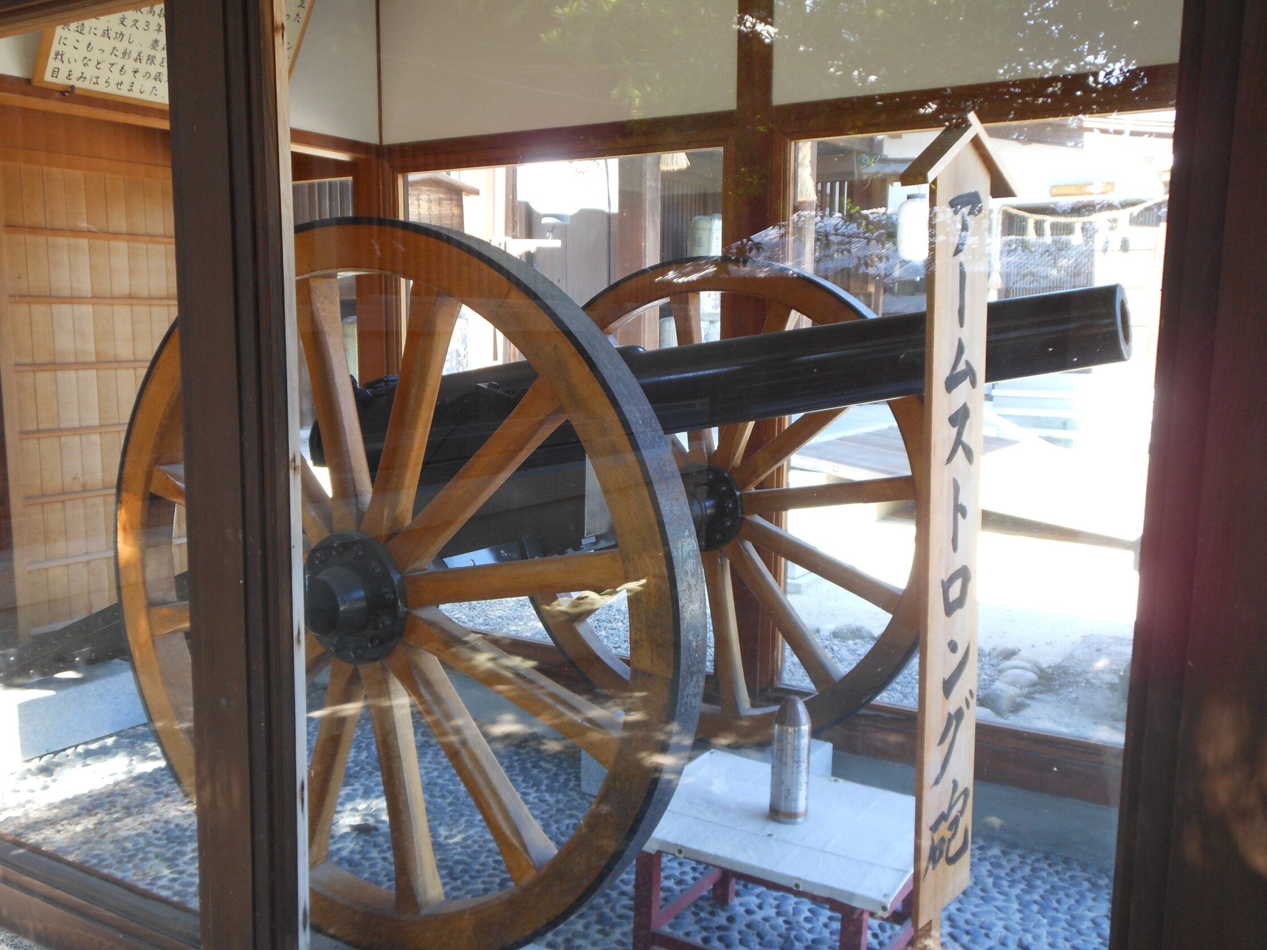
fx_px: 1208
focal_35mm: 33
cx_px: 573
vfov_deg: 42.9
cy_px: 460
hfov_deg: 55.3
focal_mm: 5.2
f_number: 3.3
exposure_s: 1/30
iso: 100
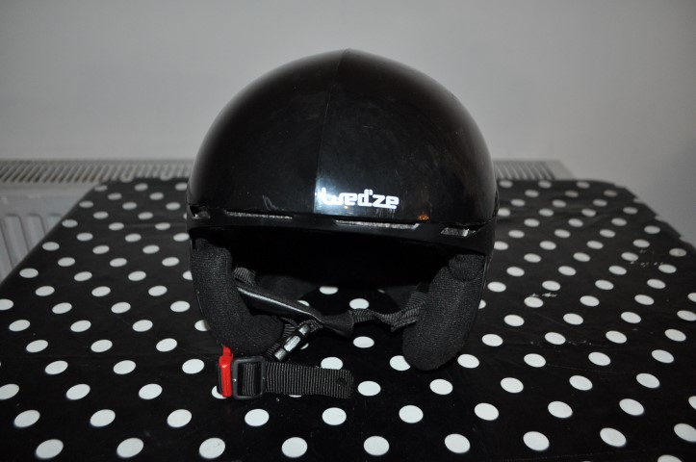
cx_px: 348
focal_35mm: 30
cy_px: 231
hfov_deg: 62.0
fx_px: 579
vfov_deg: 43.5
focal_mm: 20
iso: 1250
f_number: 4.5
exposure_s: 1/60
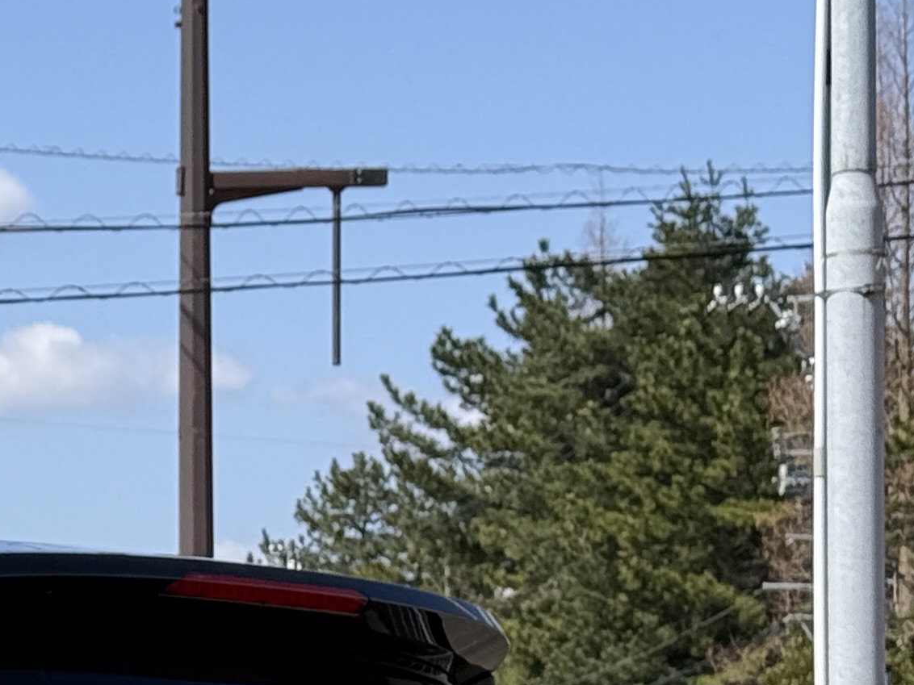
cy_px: 1030
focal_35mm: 171
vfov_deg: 8.5
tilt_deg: -0.6
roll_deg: +1.1
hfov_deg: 11.0
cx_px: -614
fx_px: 4515
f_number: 1.78
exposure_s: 1/4878
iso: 80
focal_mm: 6.76
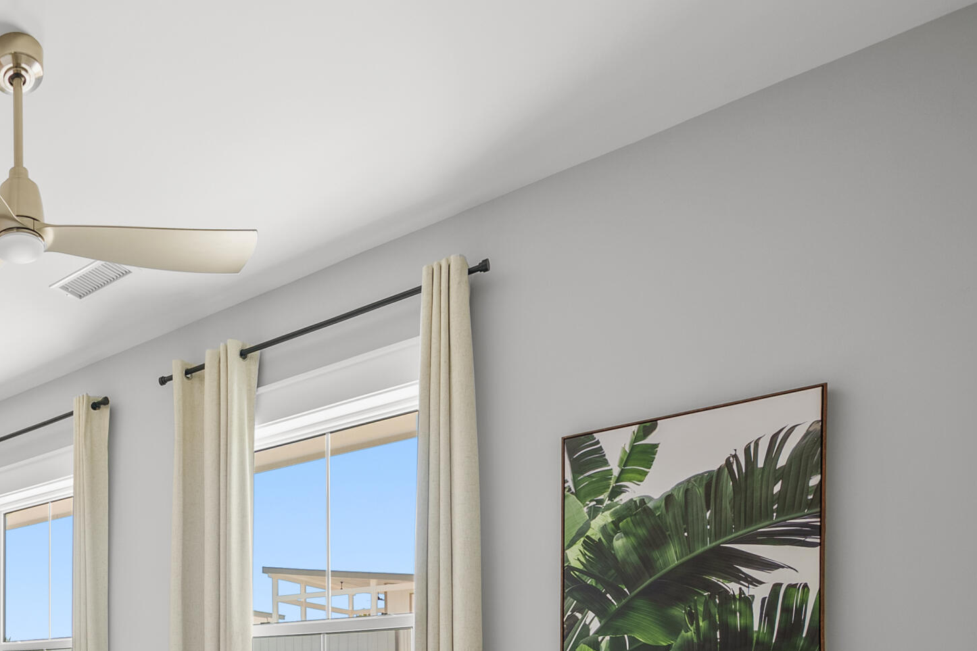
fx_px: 733
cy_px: 671
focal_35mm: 27
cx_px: 34
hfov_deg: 54.8
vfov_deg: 40.9
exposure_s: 1/4
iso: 125
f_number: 7.1
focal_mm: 13
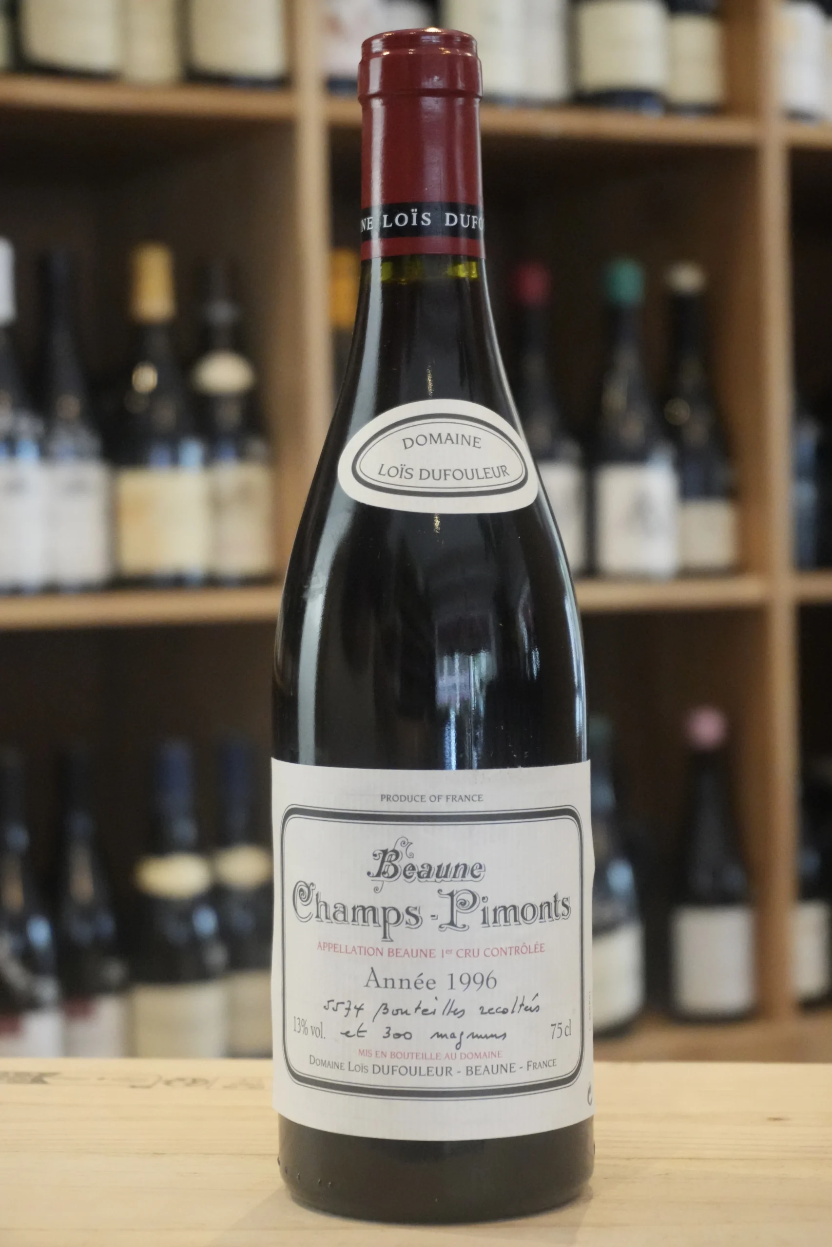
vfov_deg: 27.0
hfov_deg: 18.2
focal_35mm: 75
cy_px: 624
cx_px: 416
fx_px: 2599
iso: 6400
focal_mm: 50
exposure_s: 1/125
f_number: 5.6
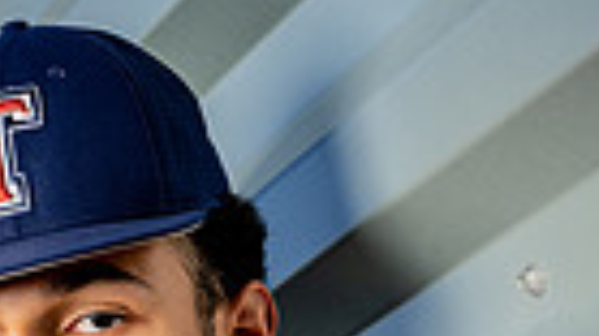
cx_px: 116
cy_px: 814
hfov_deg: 12.4
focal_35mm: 173
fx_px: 2746
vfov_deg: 6.6
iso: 125
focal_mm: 51
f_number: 8
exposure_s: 1/250
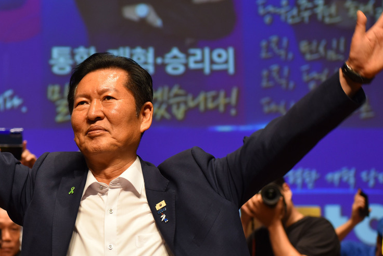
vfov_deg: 11.6
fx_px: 1256
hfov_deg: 17.3
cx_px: 114
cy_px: 121
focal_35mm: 118
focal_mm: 62
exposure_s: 1/160
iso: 800
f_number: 3.2
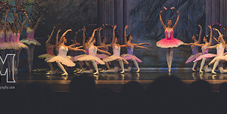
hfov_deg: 14.8
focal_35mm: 149
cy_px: 7
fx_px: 874
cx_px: 159
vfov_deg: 7.4
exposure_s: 1/500
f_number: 2.8
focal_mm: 70
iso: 900
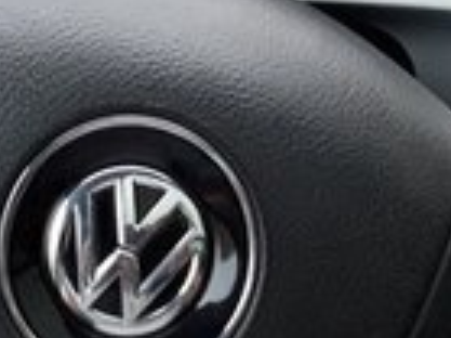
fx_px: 1666
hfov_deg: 15.4
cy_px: -203
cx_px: 162
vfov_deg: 11.0
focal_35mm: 128
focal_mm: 3.6
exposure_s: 1/24
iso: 160
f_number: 1.9
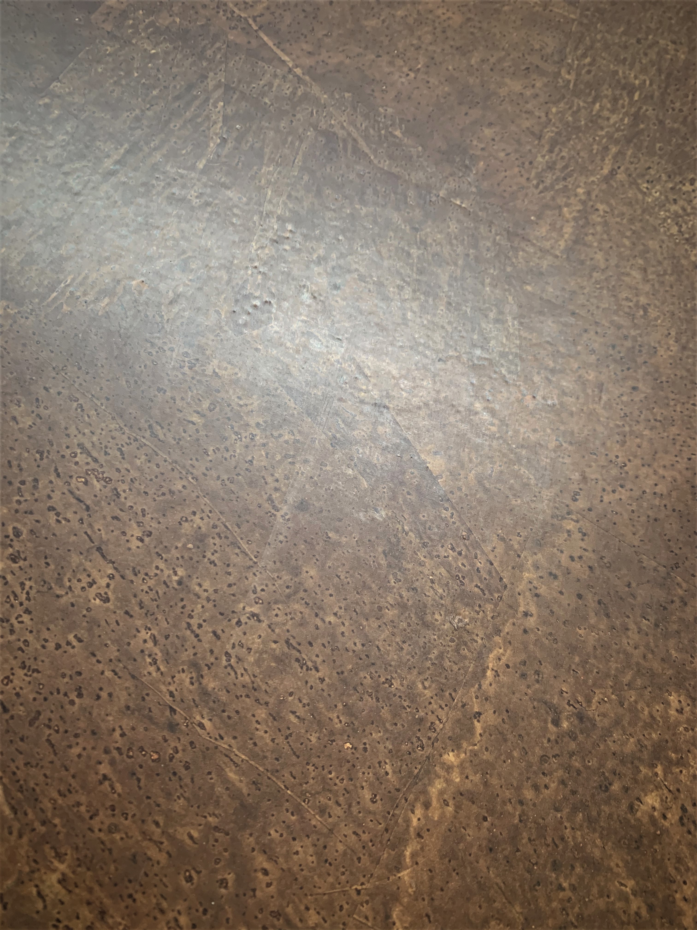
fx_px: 698
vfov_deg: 67.3
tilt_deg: -63.7
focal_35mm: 26
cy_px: 465
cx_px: 348
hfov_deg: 53.1
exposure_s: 1/60
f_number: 1.8
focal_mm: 4.25
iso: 100
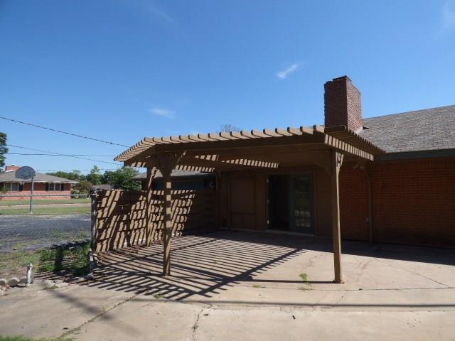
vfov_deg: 66.0
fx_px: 263
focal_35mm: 20
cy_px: 170
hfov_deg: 81.7
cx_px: 228
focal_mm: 3.58
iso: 100
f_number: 4
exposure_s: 1/800
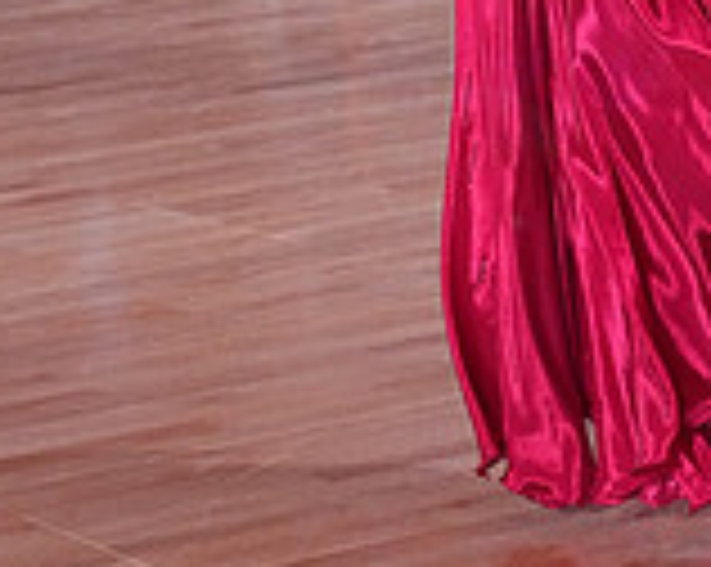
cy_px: -464
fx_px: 4140
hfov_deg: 9.7
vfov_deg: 7.6
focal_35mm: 197
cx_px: 844
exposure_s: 1/400
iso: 5000
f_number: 5
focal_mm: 57
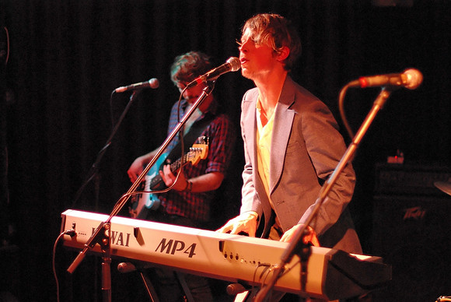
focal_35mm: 75
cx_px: 226
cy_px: 151
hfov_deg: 27.0
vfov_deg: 18.2
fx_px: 941
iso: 1600
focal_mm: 50
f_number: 1.4
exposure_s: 1/90
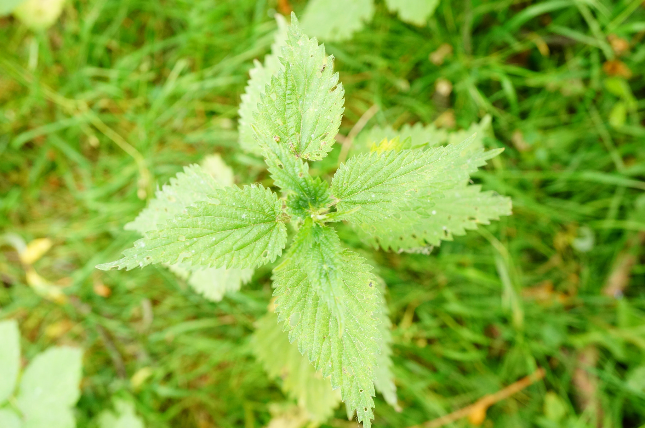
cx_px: 322
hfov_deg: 43.7
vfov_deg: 29.8
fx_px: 805
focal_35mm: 45
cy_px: 214
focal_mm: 30
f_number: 11
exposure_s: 1/60
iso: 800
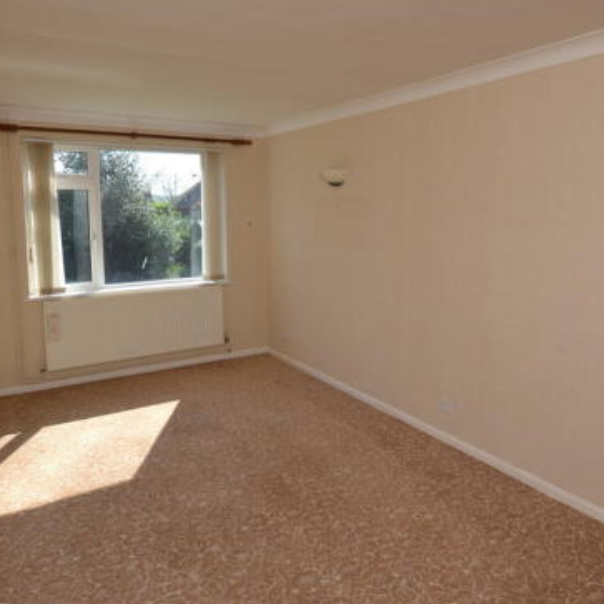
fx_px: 454
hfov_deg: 67.2
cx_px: 317
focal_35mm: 23
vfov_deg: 66.9
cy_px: 257
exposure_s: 1/125
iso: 100
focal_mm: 10
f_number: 5.6
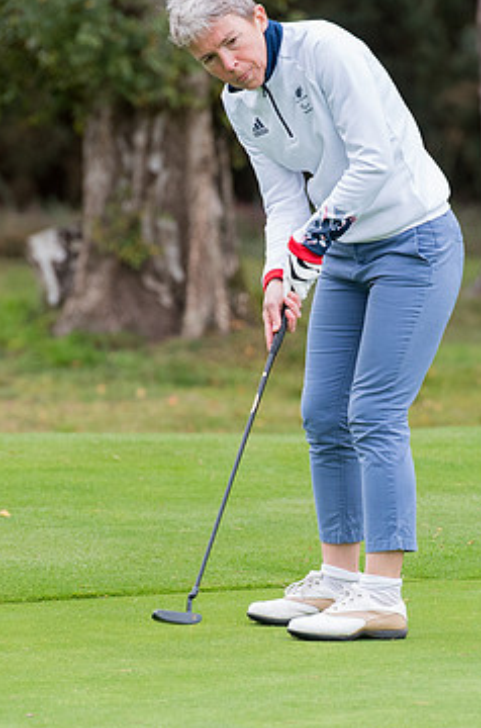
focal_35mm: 420
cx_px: 318
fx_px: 8466
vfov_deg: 4.9
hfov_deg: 3.3
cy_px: 404
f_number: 4
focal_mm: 200
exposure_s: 1/1000
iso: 1000
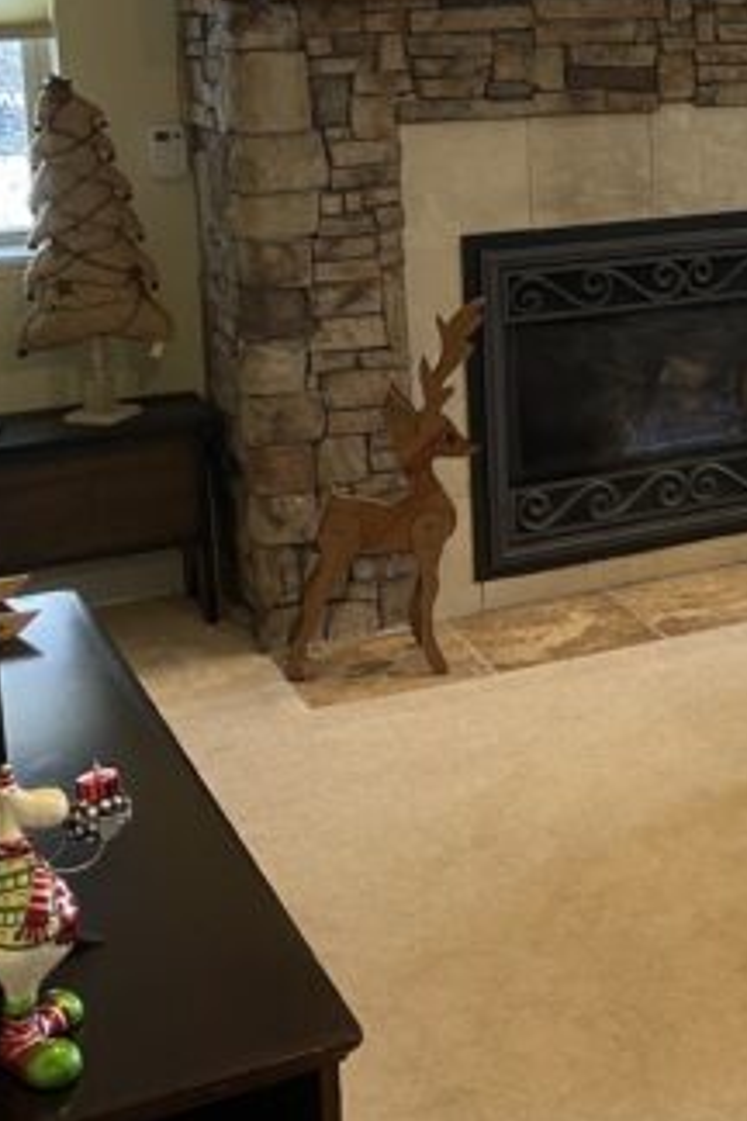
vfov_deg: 30.2
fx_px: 2023
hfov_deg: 18.5
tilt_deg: -9.3
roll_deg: -0.5
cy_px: 209
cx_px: 1127
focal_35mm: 65
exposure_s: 1/60
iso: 125
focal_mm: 5.1
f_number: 1.6
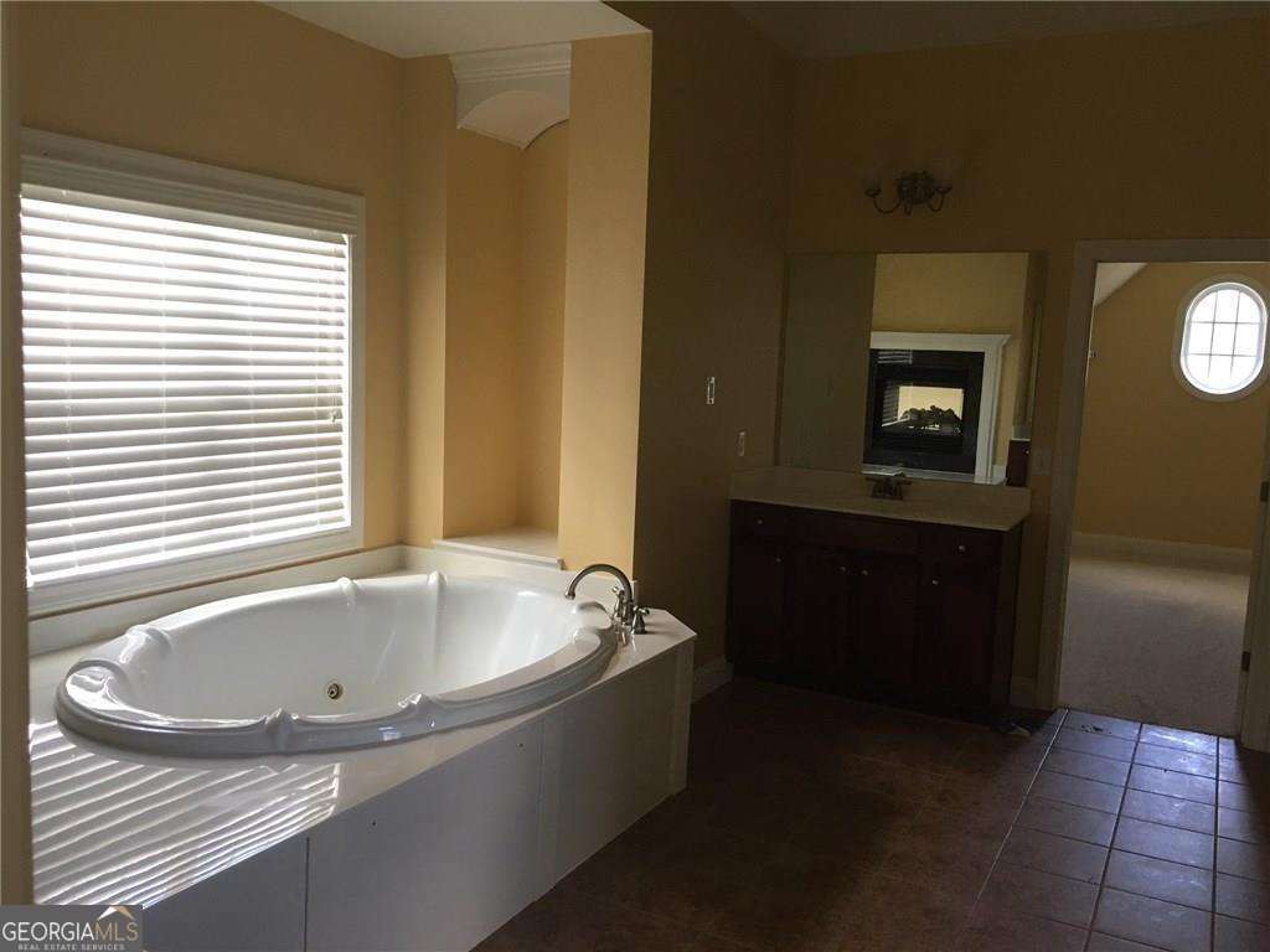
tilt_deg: -7.6
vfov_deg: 48.2
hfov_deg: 61.7
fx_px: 1064
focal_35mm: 29
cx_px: 635
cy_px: 476
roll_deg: -2.6
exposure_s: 1/30
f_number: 2.2
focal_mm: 4.15
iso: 80
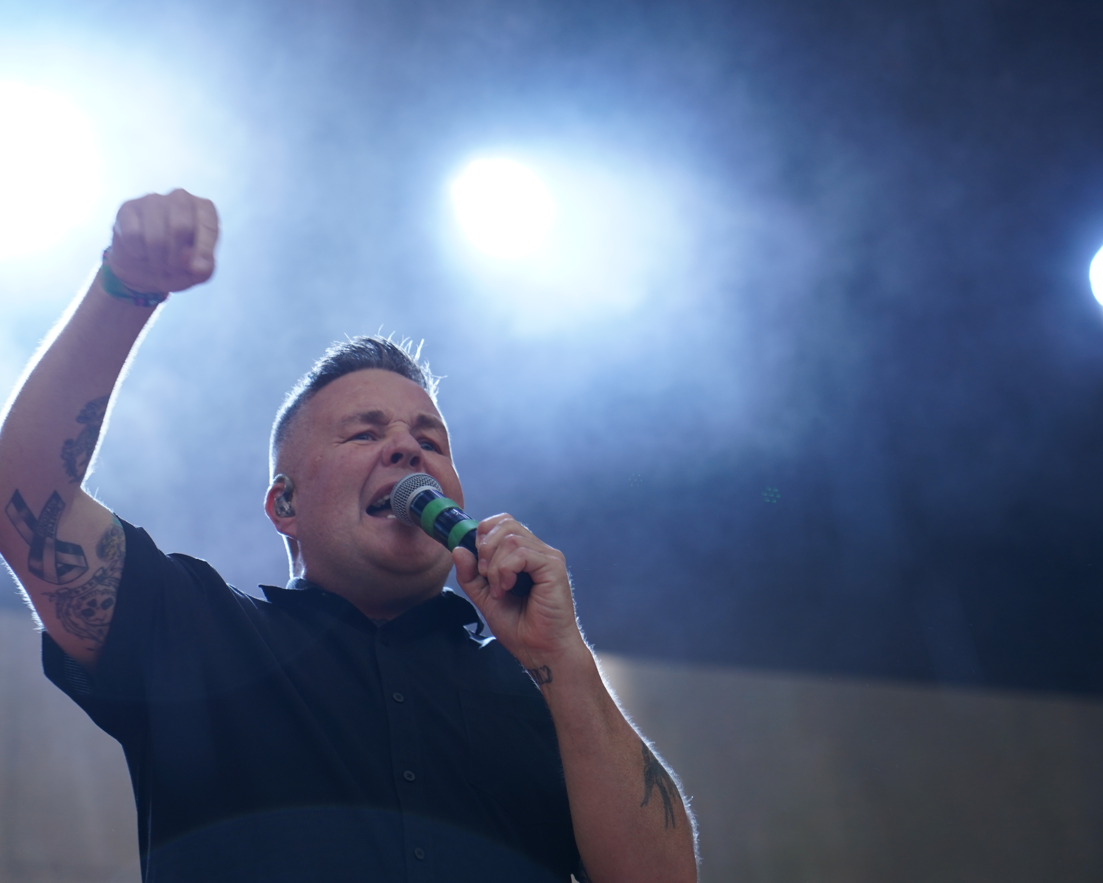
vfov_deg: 13.0
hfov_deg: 16.2
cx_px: 577
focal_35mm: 119
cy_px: 442
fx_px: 3885
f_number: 4
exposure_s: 1/125
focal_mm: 105
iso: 800
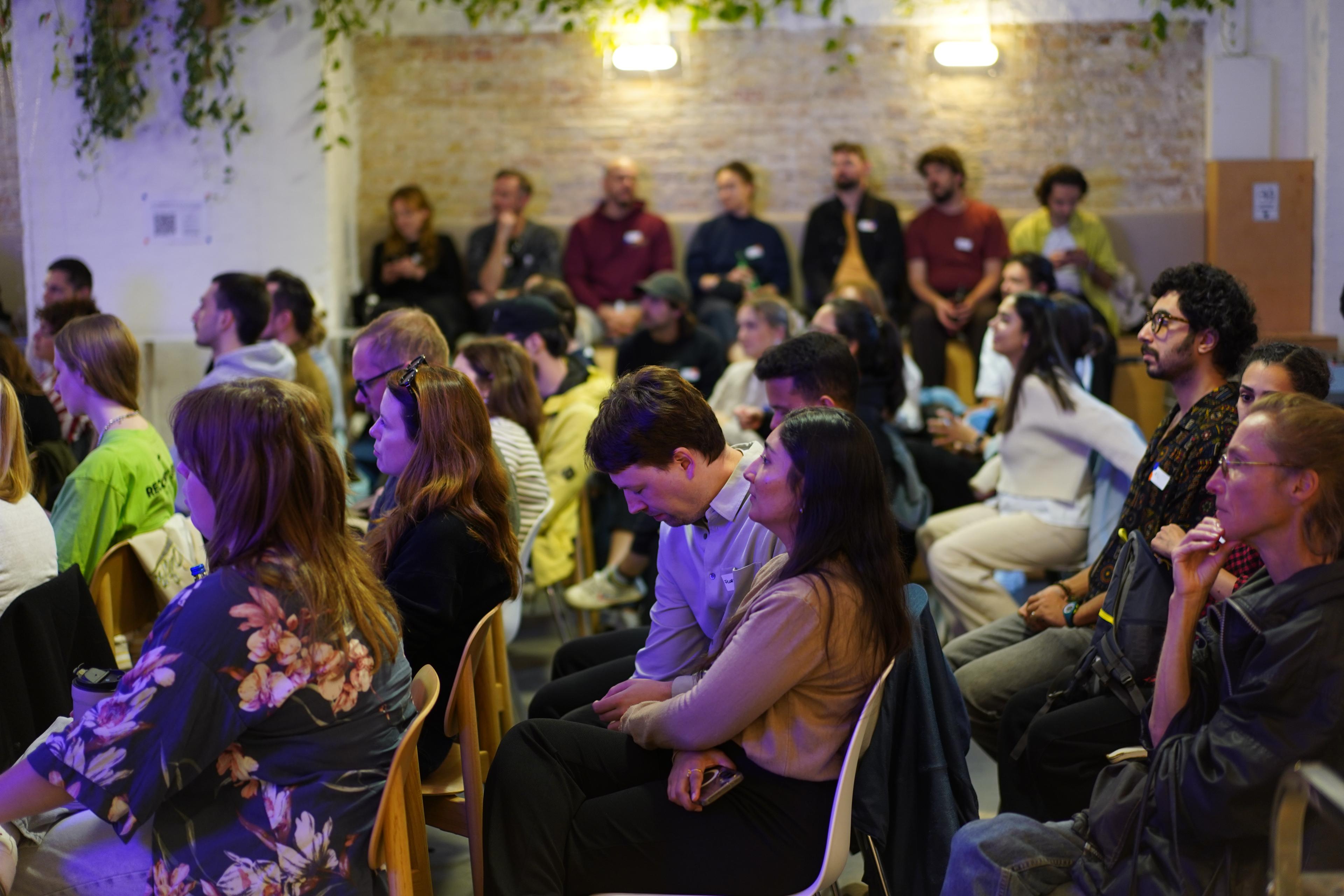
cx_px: 672
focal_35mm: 55
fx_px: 2053
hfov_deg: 36.2
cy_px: 448
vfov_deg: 24.6
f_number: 1.8
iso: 640
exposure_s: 1/60
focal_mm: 55
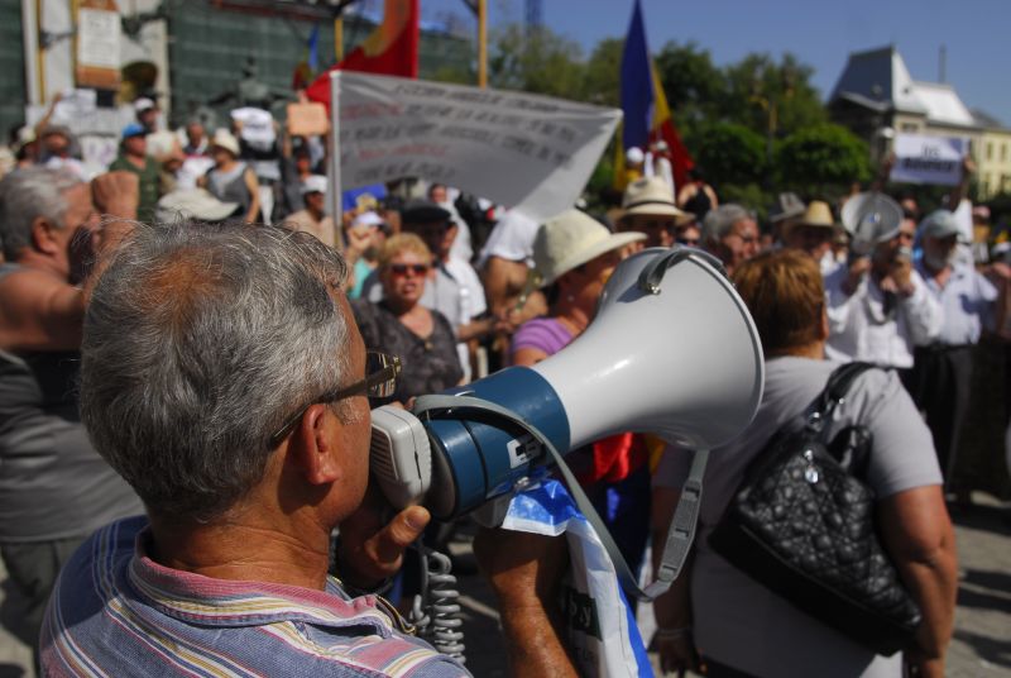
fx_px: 844
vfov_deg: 43.7
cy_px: 339
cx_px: 506
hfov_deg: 61.9
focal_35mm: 30
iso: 100
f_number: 4
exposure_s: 1/1600
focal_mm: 20
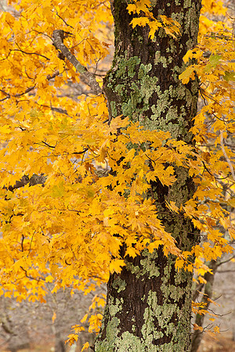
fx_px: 1958
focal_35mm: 200
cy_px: 176
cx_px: 118
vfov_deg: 10.3
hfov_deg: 6.9
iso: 200
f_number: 10
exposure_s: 1/15
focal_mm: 200
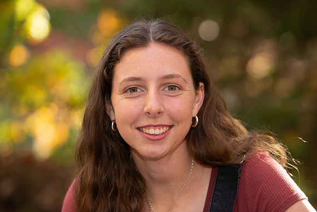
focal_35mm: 196
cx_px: 158
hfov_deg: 10.5
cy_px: 106
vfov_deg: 7.0
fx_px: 1726
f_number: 4.5
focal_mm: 195
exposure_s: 1/200
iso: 500
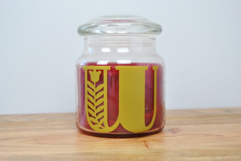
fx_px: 321
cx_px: 120
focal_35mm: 48
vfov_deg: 28.1
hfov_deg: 41.1
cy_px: 80
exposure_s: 1/50
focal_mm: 32
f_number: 5.6
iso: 400
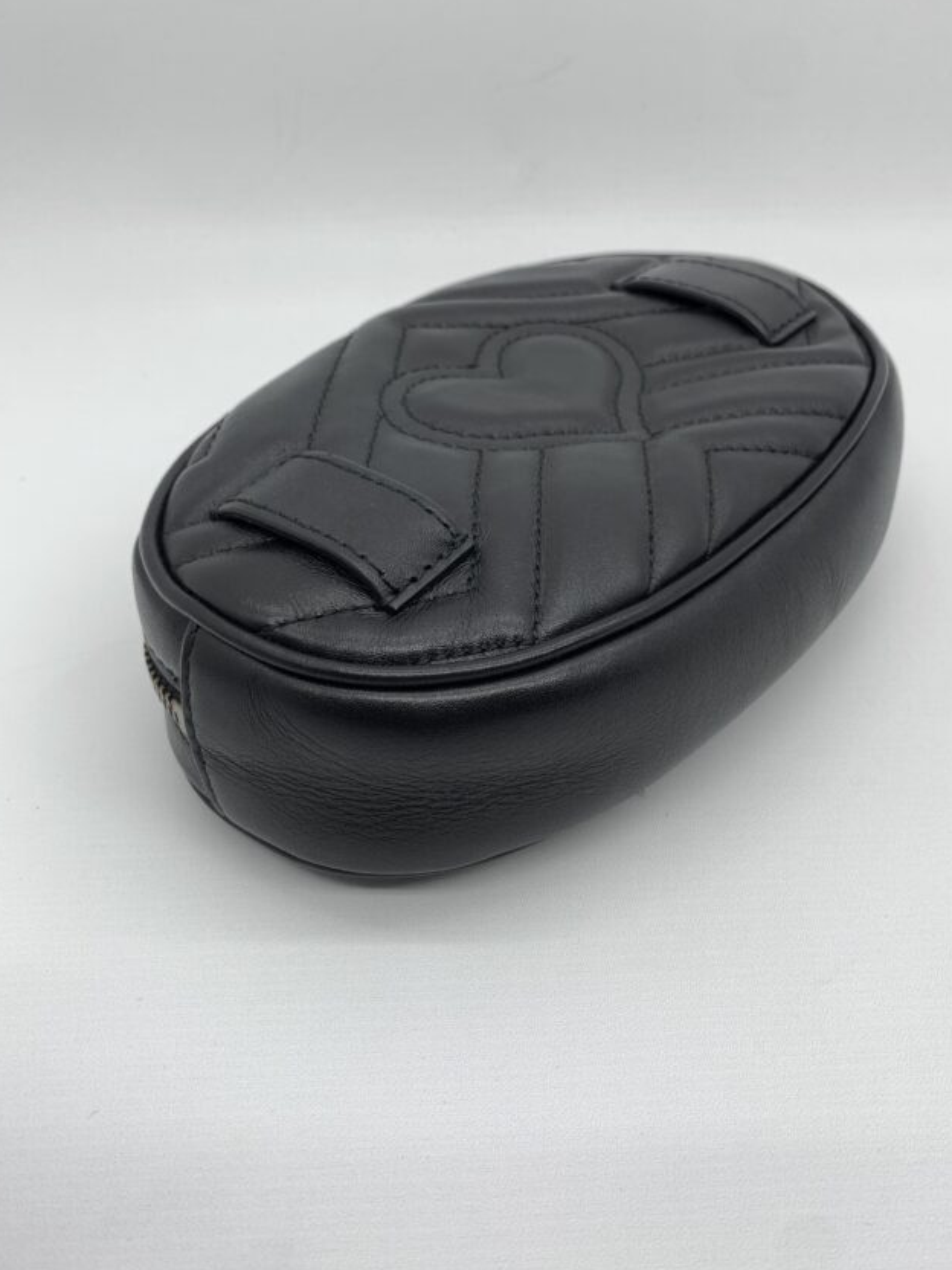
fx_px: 1173
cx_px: 517
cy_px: 565
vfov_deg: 56.7
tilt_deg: -36.9
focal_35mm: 32
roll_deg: +0.4
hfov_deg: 44.1
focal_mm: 4.25
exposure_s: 1/100
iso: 32
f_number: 1.8
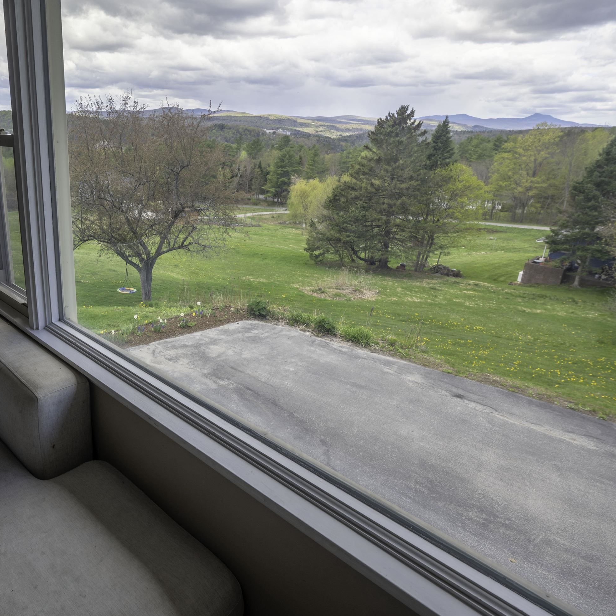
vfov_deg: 65.0
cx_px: 169
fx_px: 483
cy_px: 306
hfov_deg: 62.1
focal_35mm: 24
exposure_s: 1/500
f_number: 7.1
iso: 200
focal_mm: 18
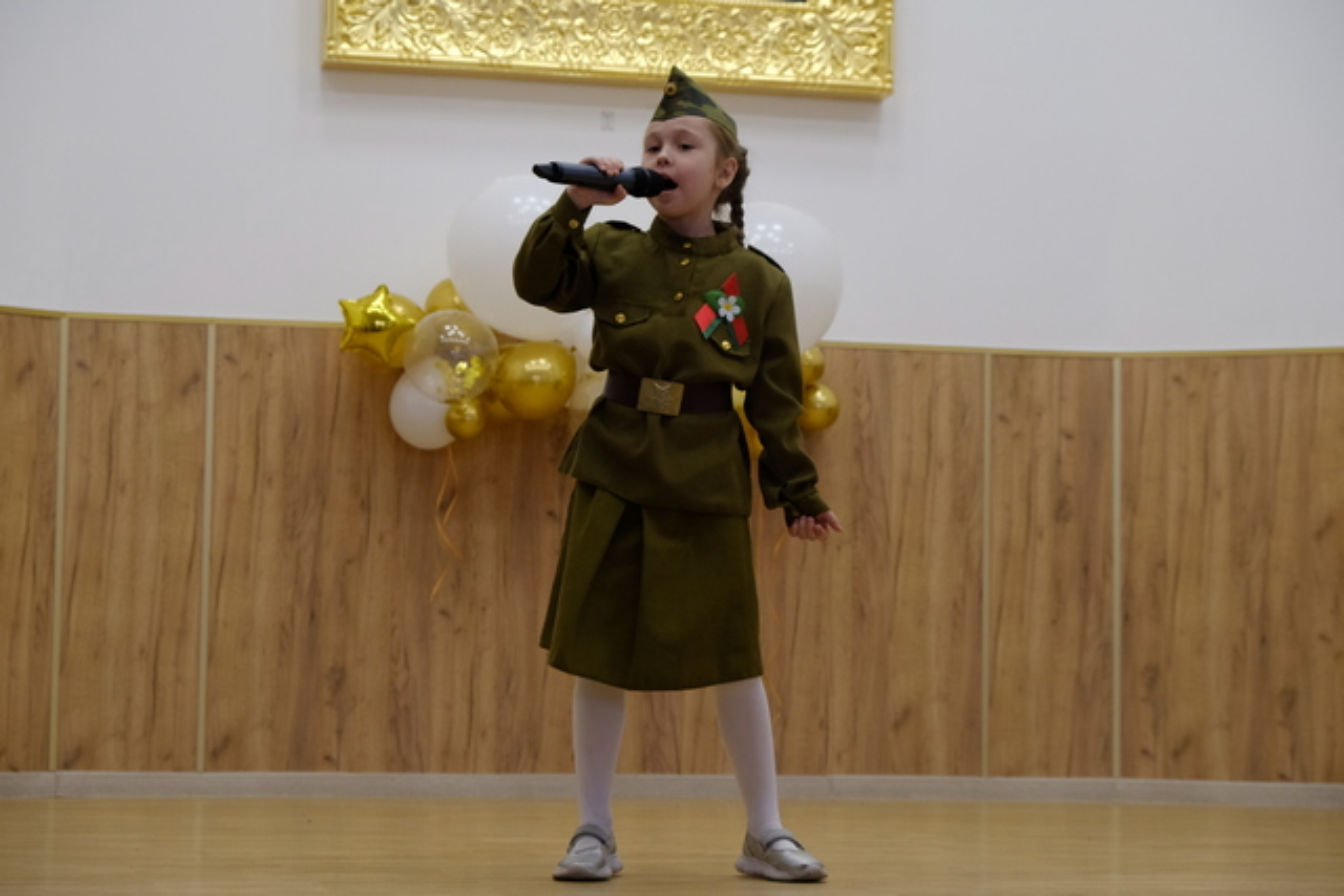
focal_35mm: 83
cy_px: 448
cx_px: 672
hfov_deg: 24.5
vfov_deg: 16.5
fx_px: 3099
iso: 1600
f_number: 5.6
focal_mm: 55
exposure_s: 1/125
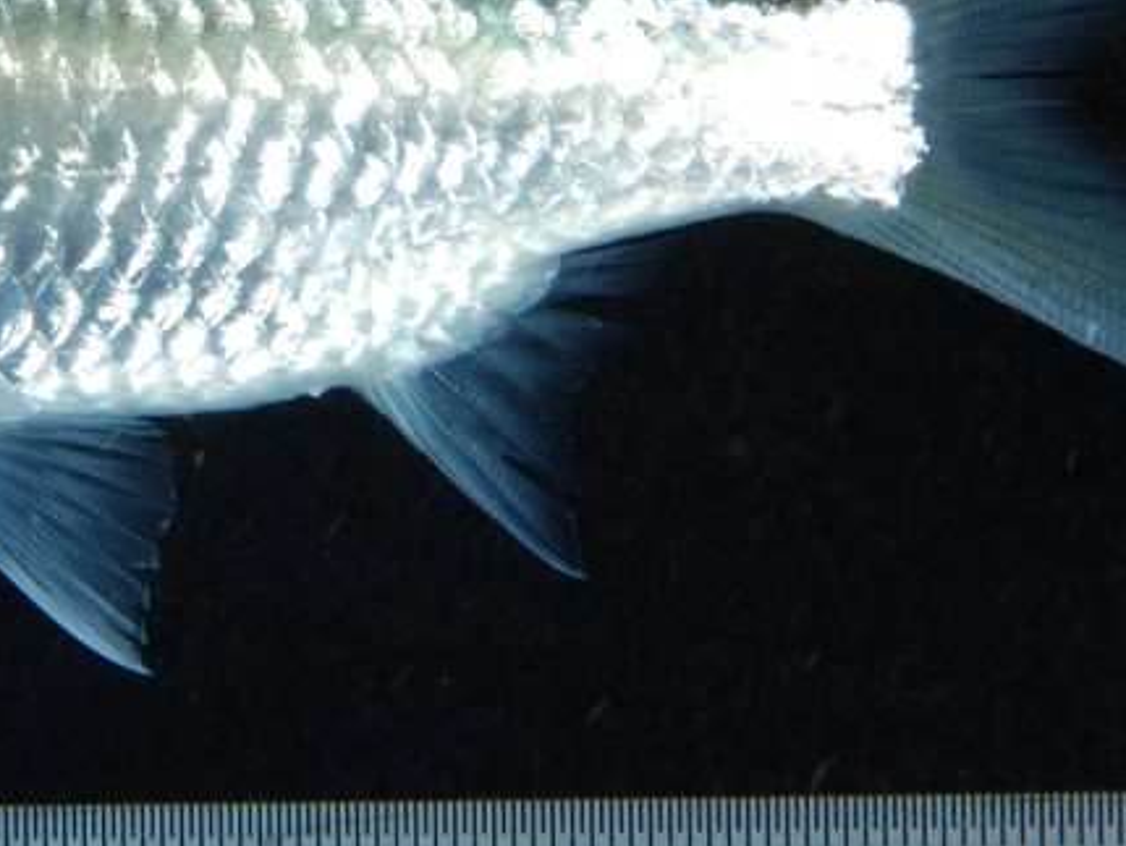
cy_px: 98
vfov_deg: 8.6
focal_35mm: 172
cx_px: 225
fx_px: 5598
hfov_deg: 11.4
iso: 250
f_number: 25
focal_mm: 50
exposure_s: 1/1.6
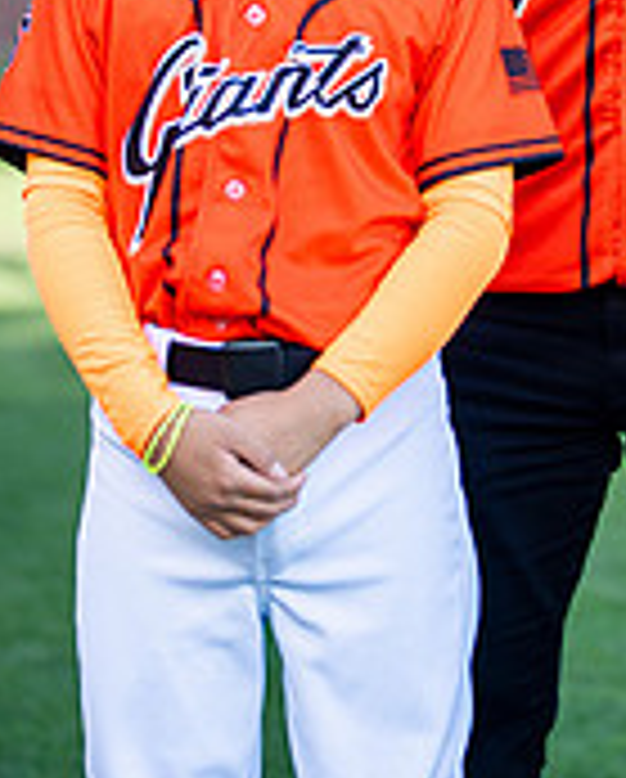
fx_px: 4158
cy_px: -81
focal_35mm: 180
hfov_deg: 8.6
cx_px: 640
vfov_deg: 10.6
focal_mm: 50
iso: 125
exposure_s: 1/1600
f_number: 1.2
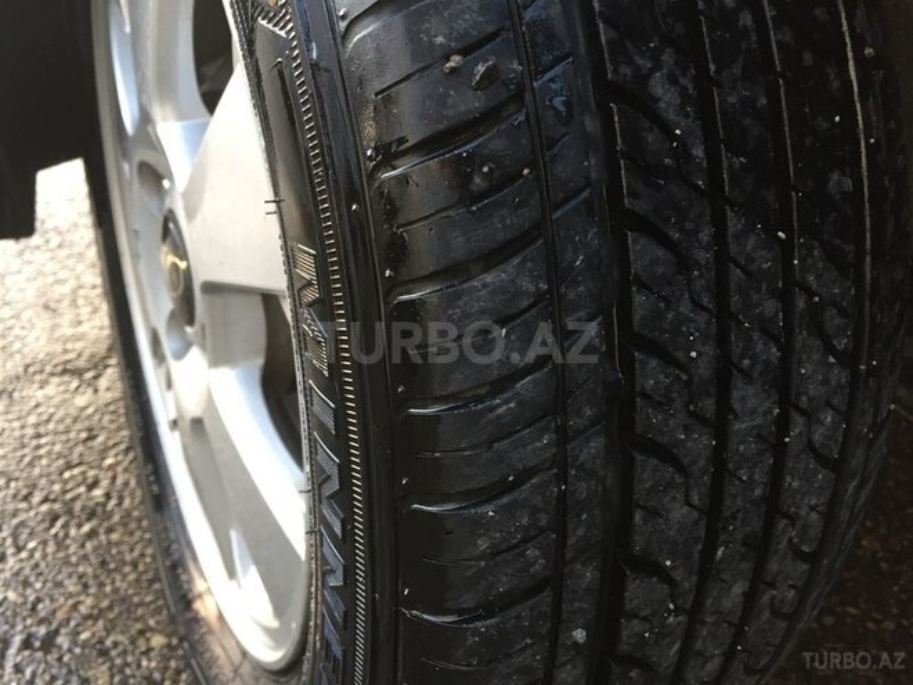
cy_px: 342
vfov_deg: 48.2
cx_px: 456
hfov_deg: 61.7
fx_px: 765
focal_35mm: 29
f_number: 2.2
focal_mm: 4.15
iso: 125
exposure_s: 1/33
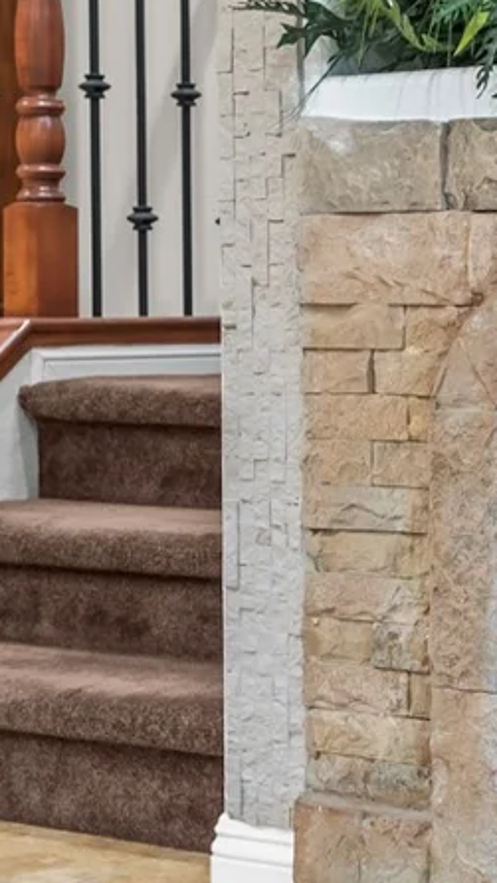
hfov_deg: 11.5
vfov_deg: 21.1
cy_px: 316
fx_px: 2365
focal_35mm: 101
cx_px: 743
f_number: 3.5
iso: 400
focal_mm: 28
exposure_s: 1/250
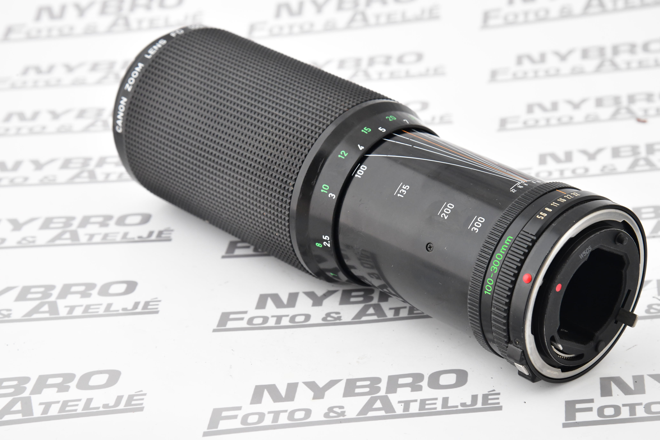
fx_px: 2200
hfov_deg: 17.1
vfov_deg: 11.4
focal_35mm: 120
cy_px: 220
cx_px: 330
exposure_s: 1/125
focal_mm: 120
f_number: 14
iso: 2500
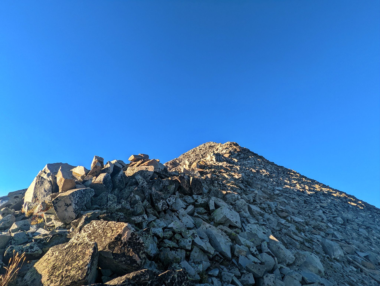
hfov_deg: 94.4
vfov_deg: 78.2
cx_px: 190
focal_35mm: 16
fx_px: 176
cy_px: 143
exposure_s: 1/596
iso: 46
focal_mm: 2.35
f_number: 2.2
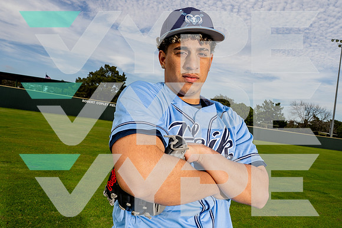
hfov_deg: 65.5
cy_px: 114
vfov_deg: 46.4
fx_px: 266
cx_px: 171
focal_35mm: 28
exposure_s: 1/250
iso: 160
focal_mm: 28
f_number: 11
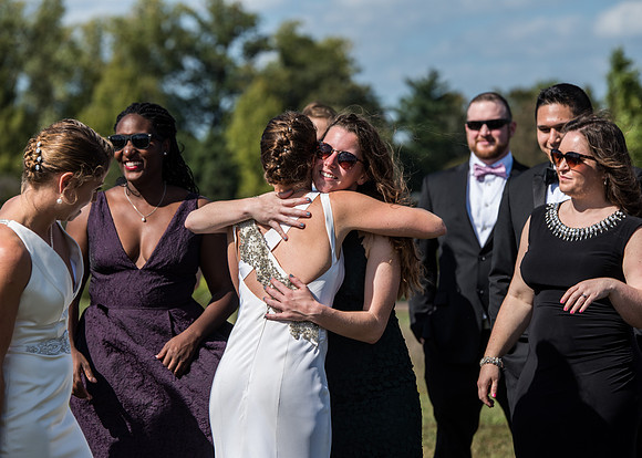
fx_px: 3054
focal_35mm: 168
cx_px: 355
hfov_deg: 12.0
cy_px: 236
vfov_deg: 8.6
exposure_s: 1/2000
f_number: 2.8
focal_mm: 155
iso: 200
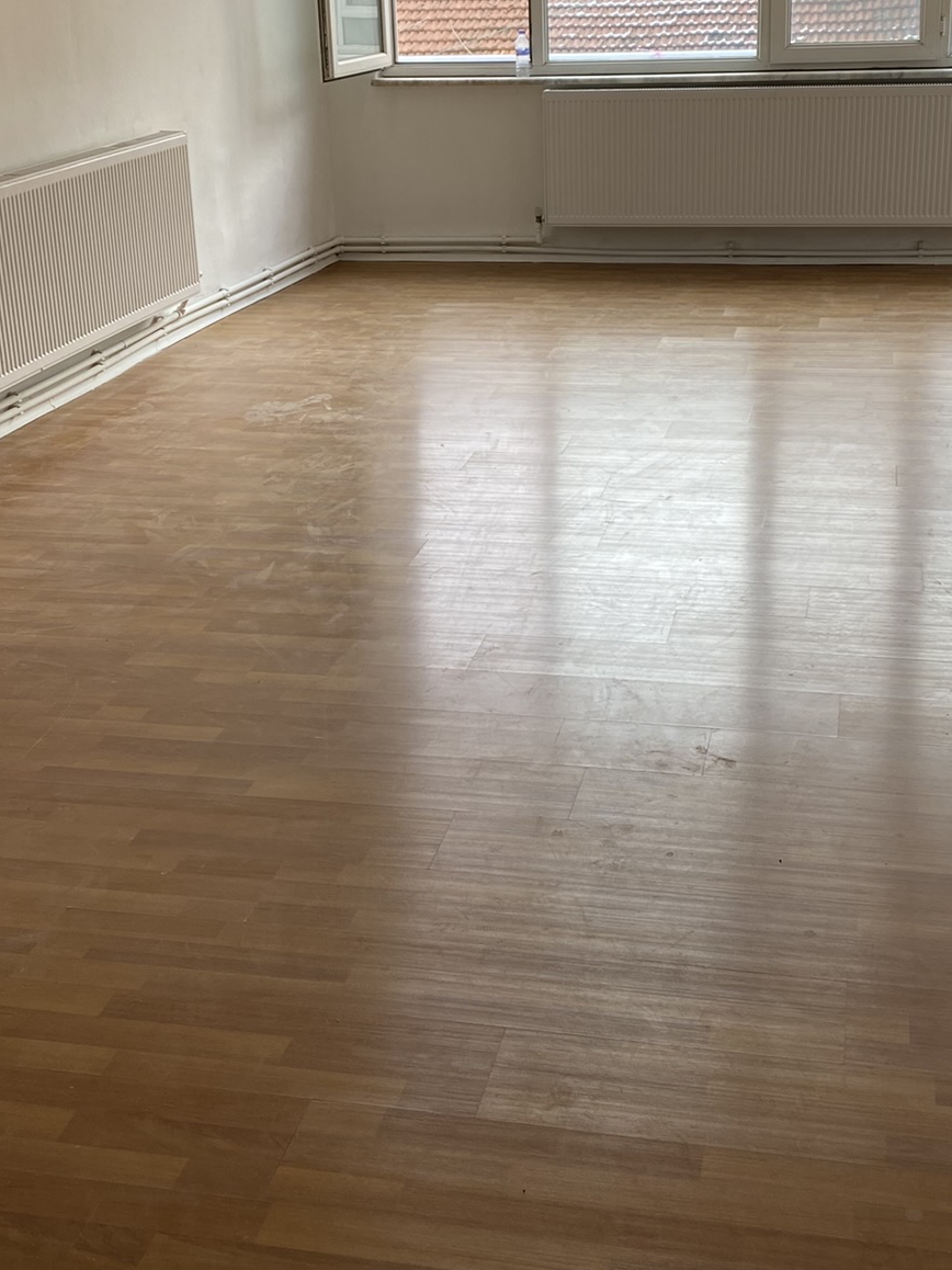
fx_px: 1687
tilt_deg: -15.7
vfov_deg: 40.9
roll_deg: +1.0
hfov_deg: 31.5
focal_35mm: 46
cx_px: 486
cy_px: 473
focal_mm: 4.25
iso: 32
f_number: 1.8
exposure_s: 1/166
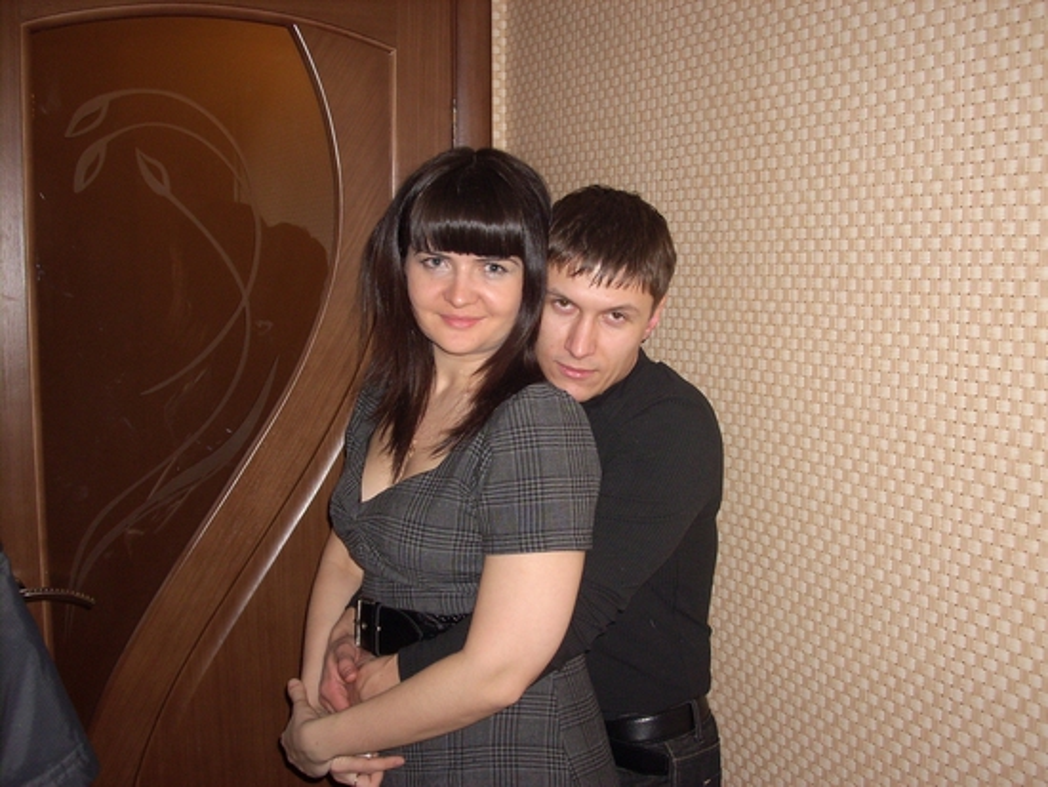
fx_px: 1121
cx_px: 524
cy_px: 394
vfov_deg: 38.7
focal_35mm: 37
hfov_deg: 50.1
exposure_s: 1/60
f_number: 2.8
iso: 100
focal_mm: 6.2
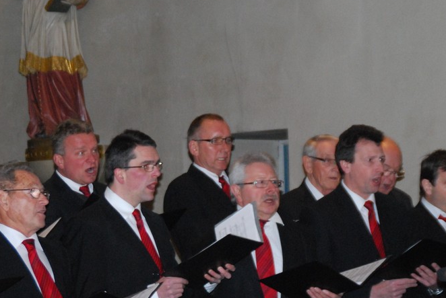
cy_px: 204
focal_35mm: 154
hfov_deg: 13.3
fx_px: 1910
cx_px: 205
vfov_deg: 8.9
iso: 1600
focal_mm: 68
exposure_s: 1/60
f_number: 5.3
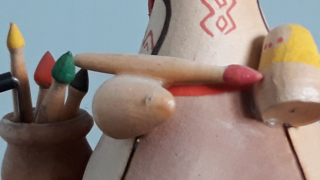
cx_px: 236
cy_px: 115
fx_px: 916
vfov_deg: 11.2
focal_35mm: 108
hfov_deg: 19.7
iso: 250
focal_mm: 3.71
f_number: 1.7
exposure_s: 1/50
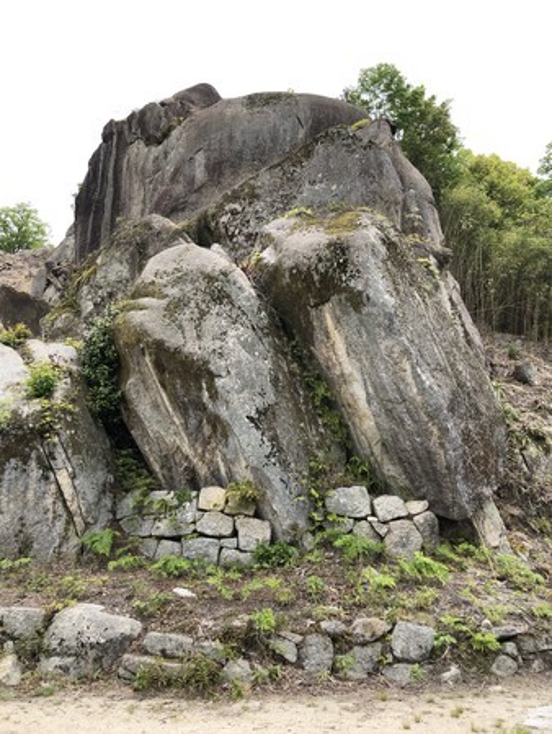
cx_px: 276
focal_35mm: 28
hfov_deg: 49.8
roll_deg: +0.6
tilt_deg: +15.3
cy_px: 367
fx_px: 595
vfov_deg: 63.4
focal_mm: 3.99
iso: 20
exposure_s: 1/857
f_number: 1.8
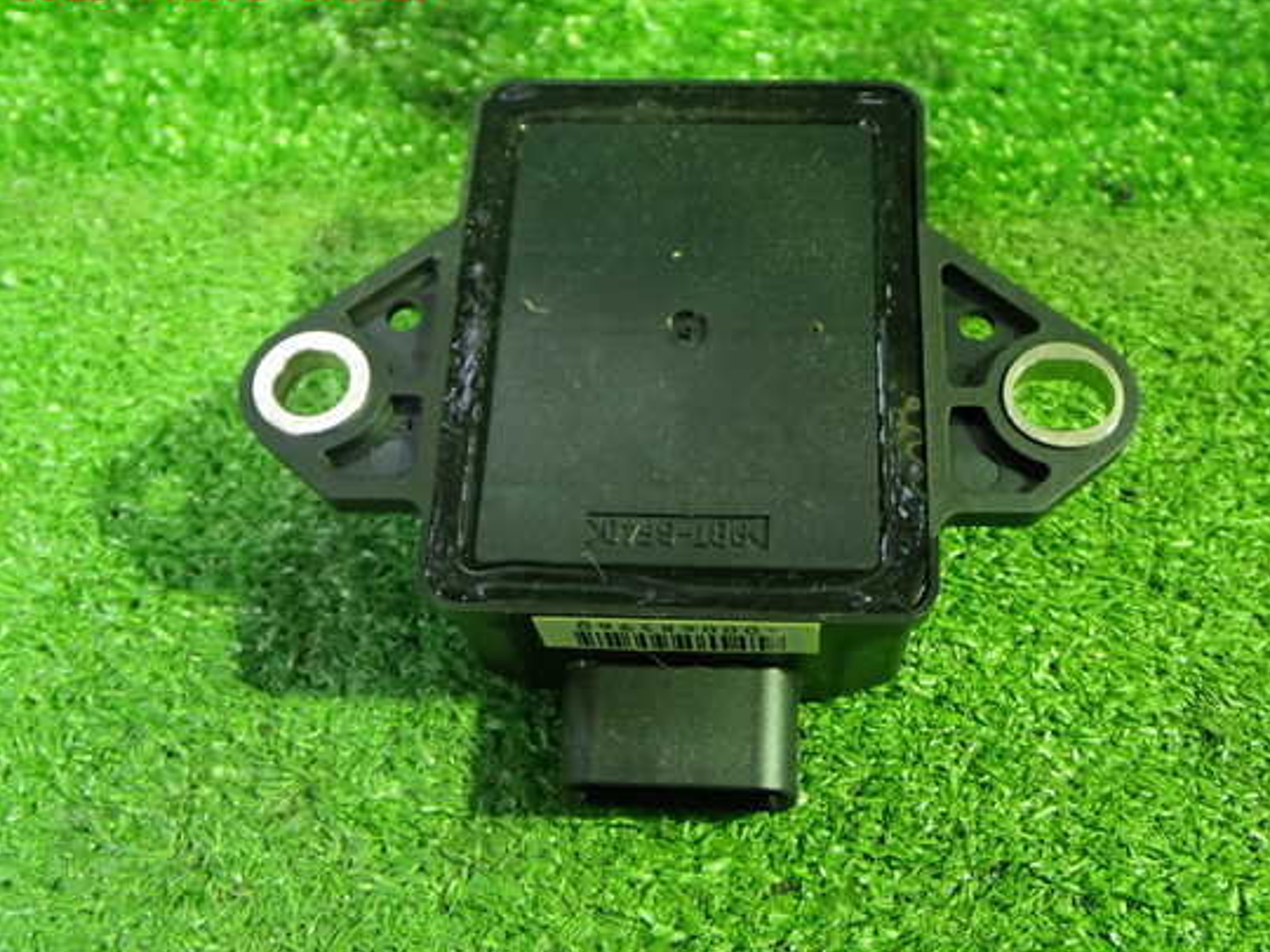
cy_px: 484
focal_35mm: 40
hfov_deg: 46.7
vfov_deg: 36.0
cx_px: 703
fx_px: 1468
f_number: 2.5
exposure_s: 1/15
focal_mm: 6.37
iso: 800
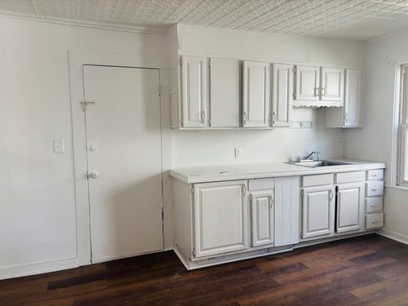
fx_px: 306
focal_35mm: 26
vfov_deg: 53.1
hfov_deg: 67.3
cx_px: 204
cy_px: 153
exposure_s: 1/116
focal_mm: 5.96
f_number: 1.6
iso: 125
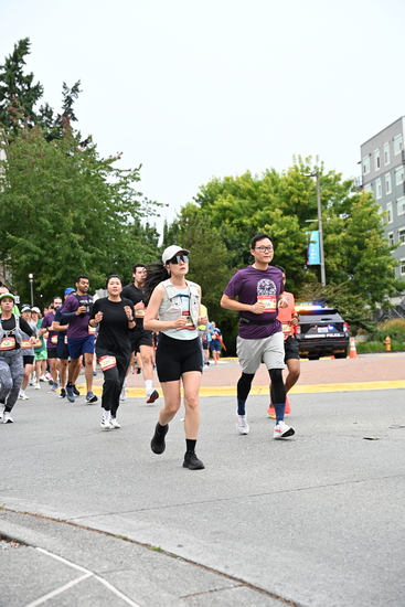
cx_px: 202
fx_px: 944
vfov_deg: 35.6
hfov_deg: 24.2
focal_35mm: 56
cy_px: 304
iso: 1600
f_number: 4
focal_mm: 56
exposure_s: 1/800
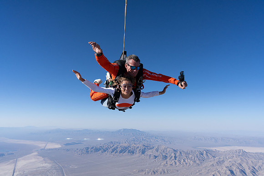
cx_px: 132
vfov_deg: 53.2
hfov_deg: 73.7
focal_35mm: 24
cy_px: 88
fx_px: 176
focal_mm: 24
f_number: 10
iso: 800
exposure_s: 1/2000
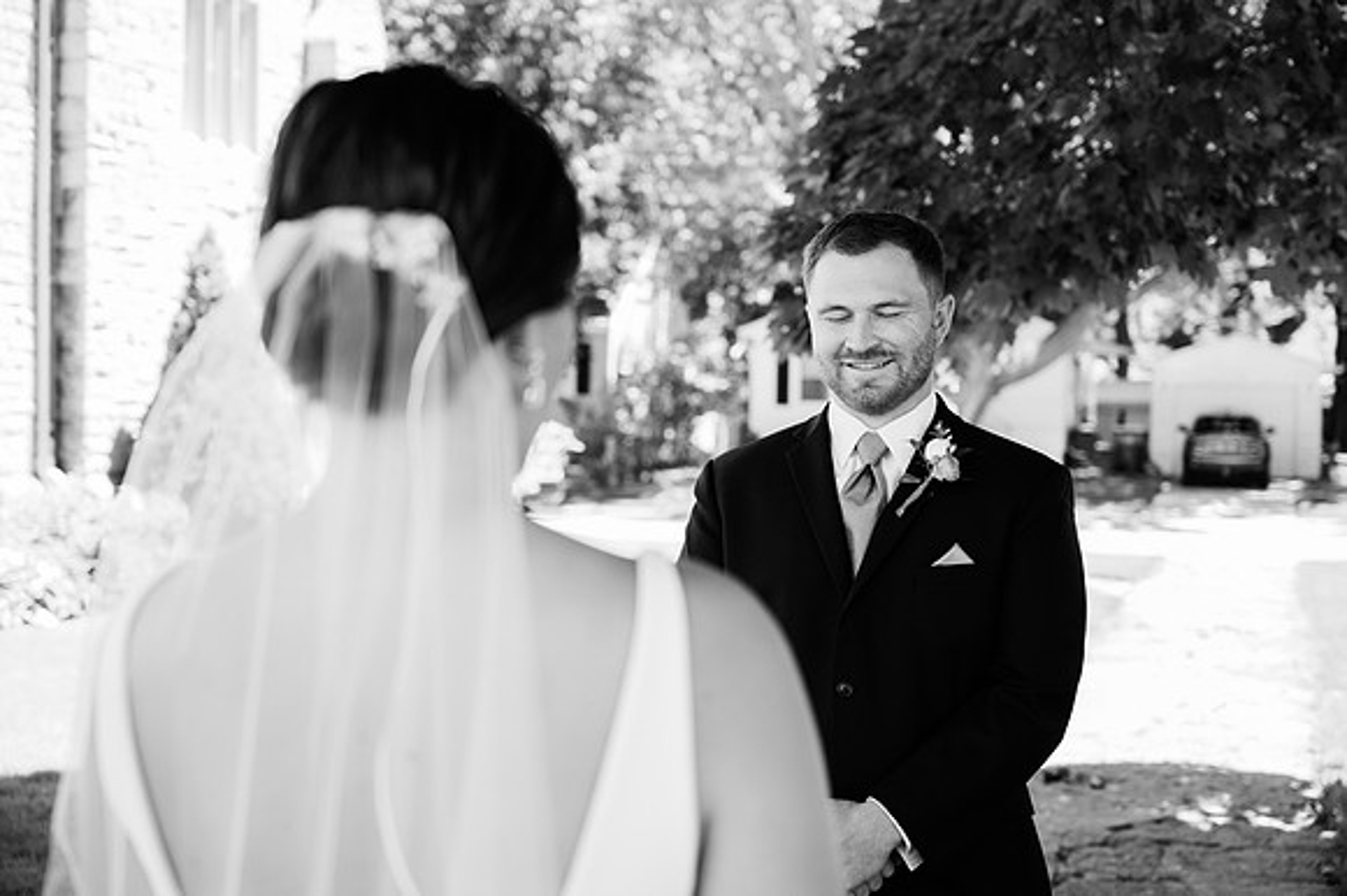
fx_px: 2206
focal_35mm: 59
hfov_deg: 34.0
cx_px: 674
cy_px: 448
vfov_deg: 23.0
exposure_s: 1/320
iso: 320
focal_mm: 59
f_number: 4
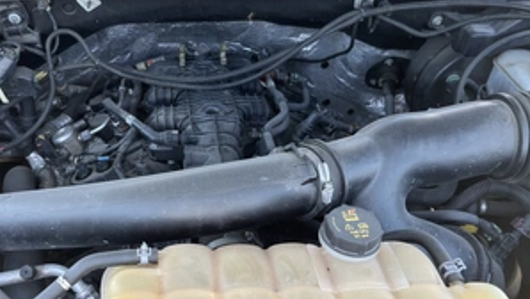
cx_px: 189
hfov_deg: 52.0
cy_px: 167
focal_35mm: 38
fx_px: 534
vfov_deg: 31.2
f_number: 1.6
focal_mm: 5.1
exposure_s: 1/172
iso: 50
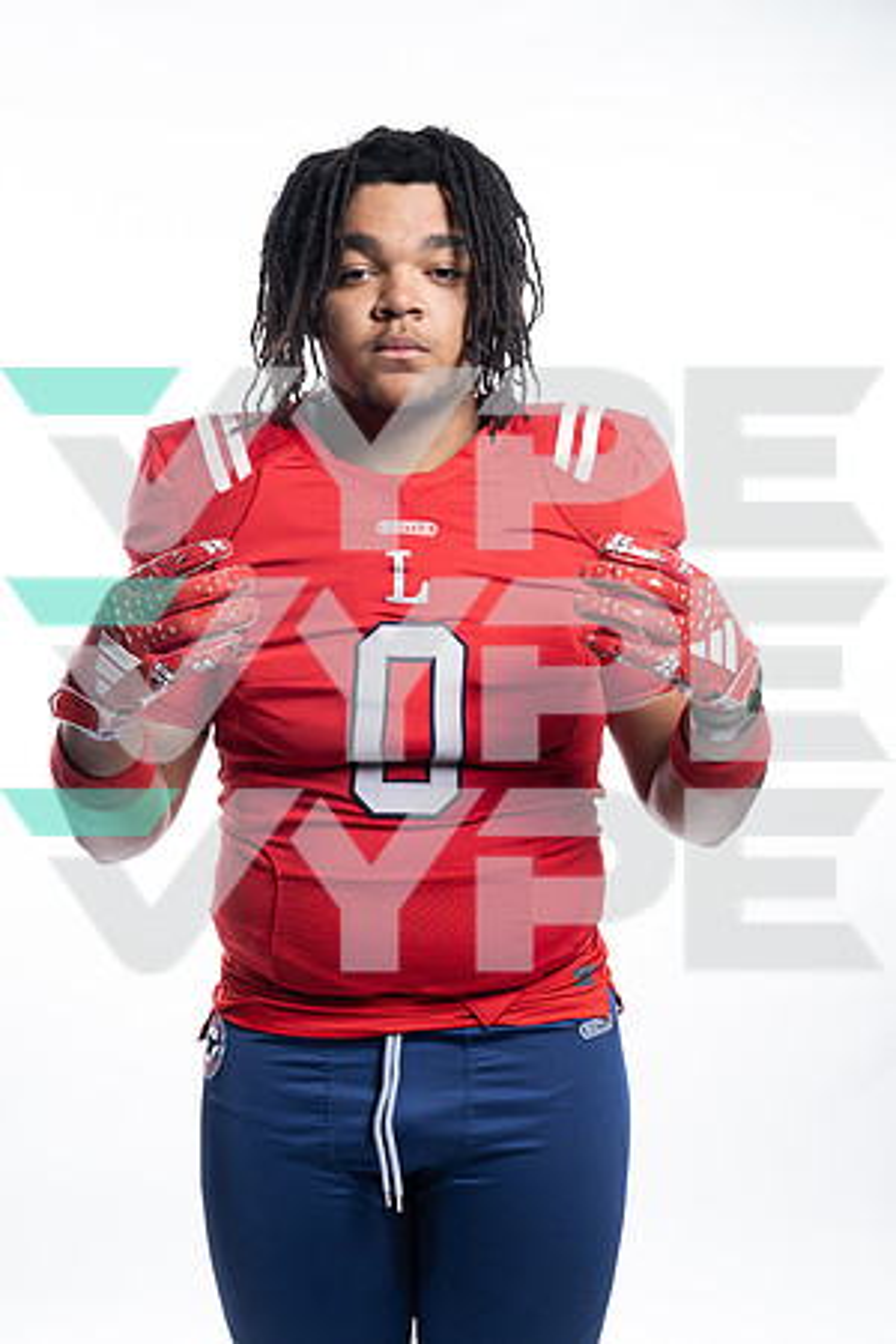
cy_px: 672
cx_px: 448
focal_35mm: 50
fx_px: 1867
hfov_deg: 27.0
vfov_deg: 39.6
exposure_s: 1/250
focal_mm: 50
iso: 200
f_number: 5.6
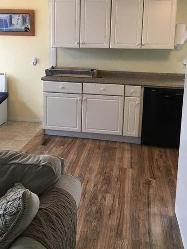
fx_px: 295
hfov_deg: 35.0
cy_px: 90
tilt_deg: -9.5
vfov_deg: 45.3
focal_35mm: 41
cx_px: 74
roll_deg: -1.5
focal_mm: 4.15
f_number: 2.2
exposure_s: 1/30
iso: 40
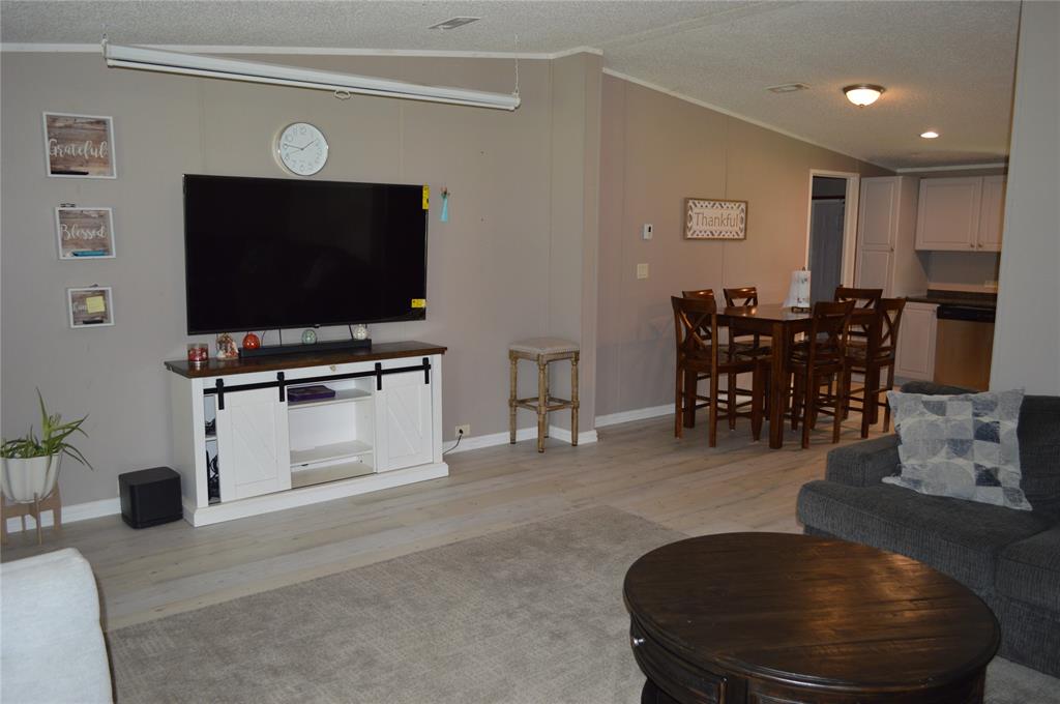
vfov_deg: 47.8
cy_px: 352
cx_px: 530
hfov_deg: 67.4
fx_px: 794
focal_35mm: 27
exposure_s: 1/60
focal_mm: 18
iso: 400
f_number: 3.5
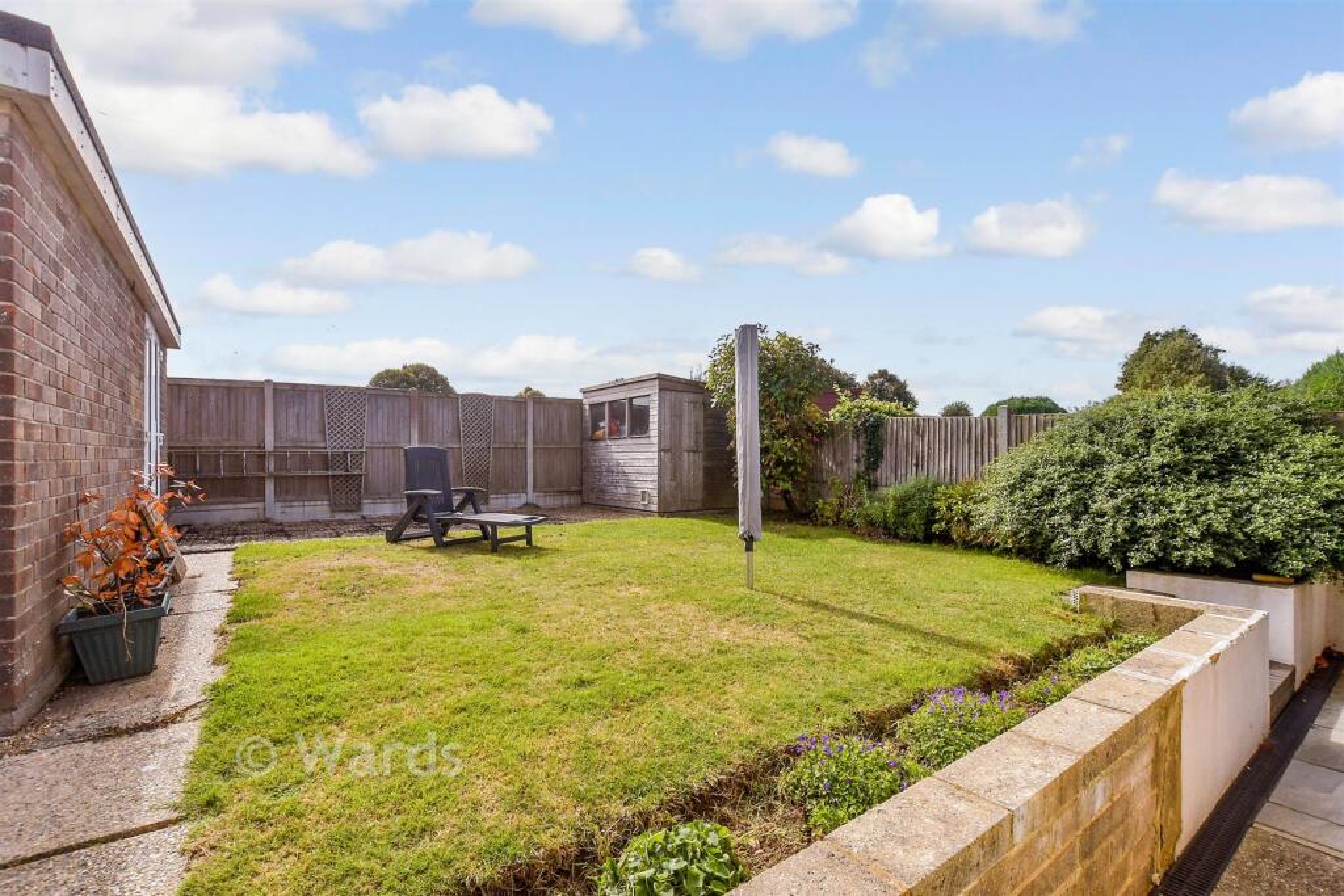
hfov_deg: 100.4
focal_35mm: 15
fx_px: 560
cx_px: 672
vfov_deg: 77.3
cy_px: 448
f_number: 8
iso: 200
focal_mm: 10
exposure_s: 1/640
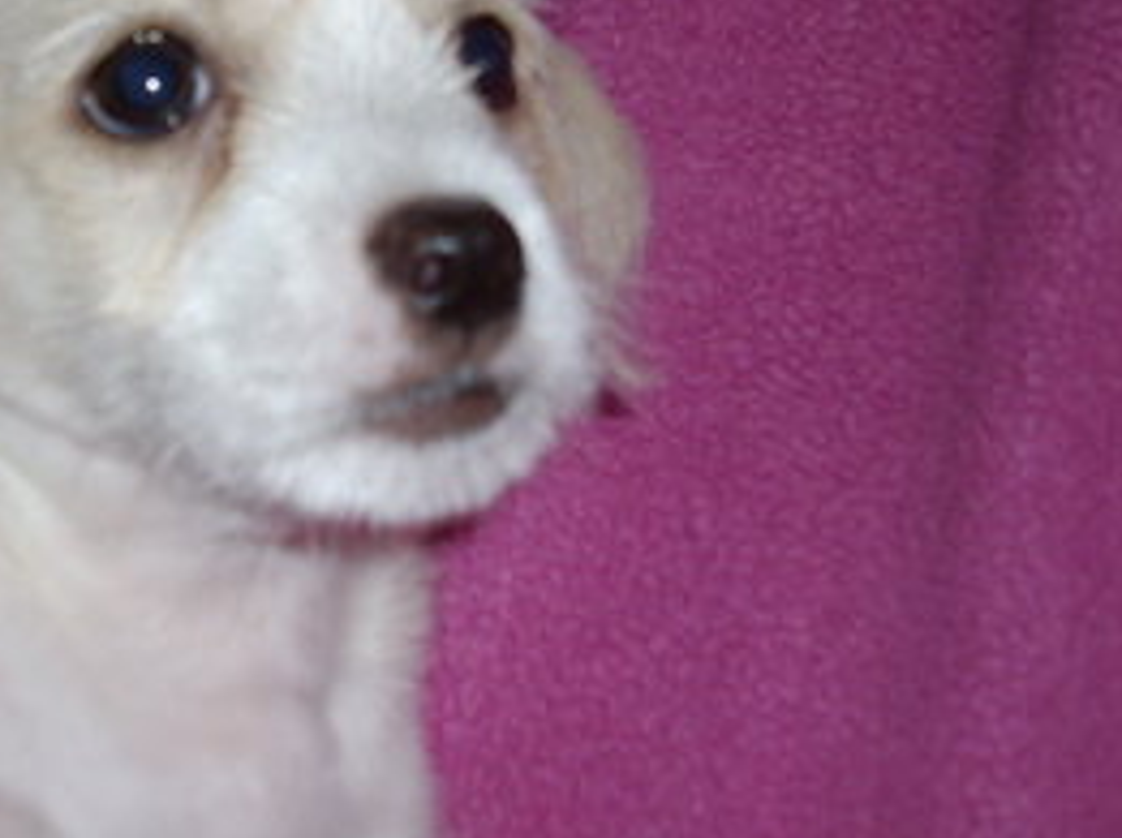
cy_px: 251
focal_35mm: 71
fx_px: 2298
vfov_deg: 20.6
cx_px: 245
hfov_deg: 27.0
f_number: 2.8
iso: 160
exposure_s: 1/50
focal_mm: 6.2
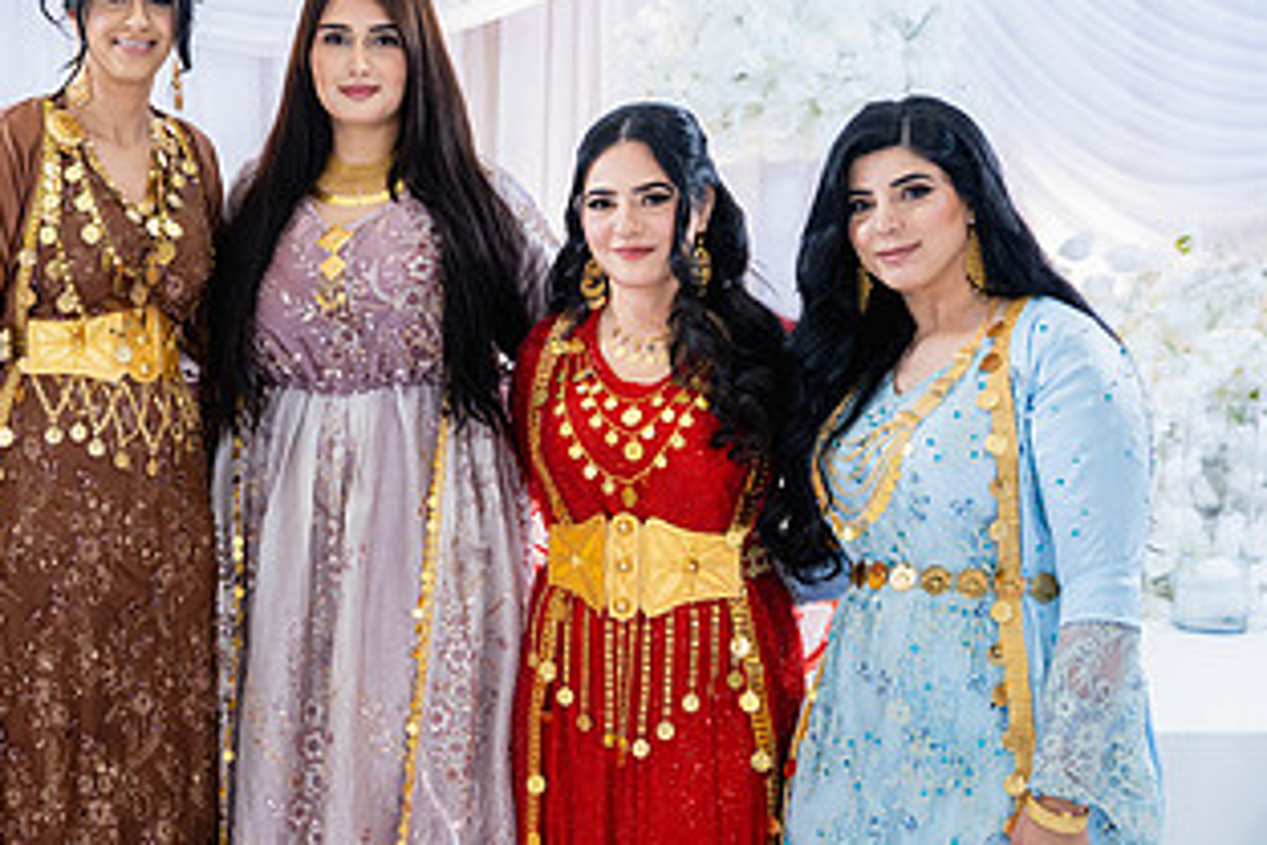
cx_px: 223
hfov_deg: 29.3
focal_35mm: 67
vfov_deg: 20.3
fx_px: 2358
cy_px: 477
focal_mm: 36
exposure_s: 1/160
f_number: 2.8
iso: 800
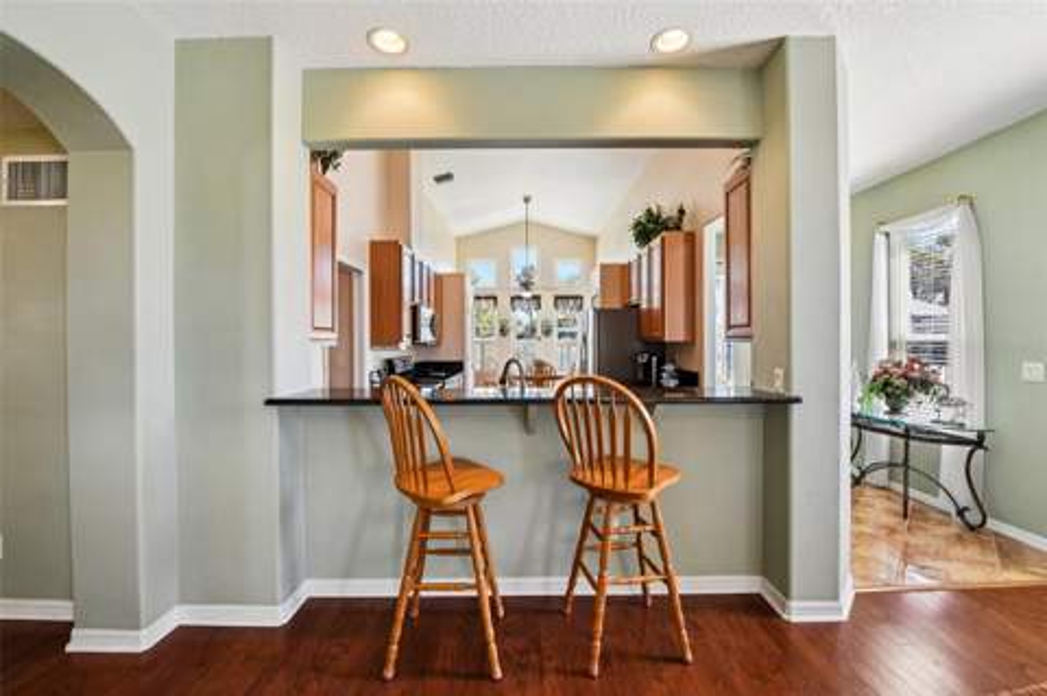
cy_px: 348
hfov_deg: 104.3
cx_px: 524
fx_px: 407
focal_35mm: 14
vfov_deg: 81.1
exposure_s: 1/20
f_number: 8
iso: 400
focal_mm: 14
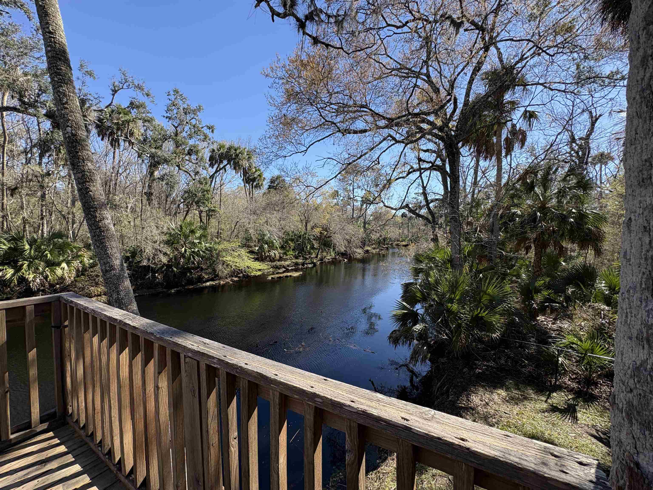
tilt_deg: -2.4
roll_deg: -1.8
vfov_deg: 85.7
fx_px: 264
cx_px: 326
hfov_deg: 102.1
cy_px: 245
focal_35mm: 14
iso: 50
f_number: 2.2
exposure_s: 1/693
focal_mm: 2.22
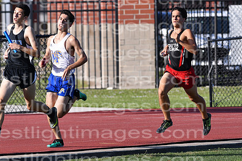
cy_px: 67
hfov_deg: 3.1
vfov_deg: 2.1
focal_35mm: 661
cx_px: 65
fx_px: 4441
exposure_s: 1/1600
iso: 320
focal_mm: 300
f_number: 5.6
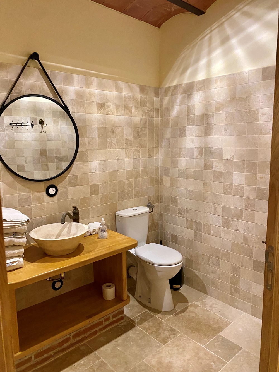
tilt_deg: -7.7
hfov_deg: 53.1
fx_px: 279
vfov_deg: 67.3
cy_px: 186
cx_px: 140
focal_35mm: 26
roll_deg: +0.2
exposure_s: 1/33
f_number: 1.8
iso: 640
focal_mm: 4.25
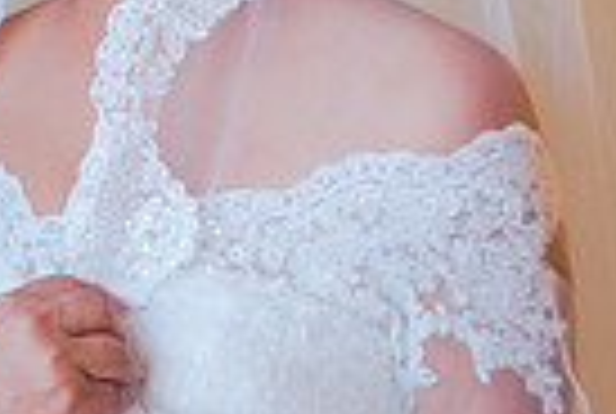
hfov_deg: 13.3
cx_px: -198
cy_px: 178
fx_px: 2538
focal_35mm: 148
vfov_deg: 9.3
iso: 1600
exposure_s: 1/160
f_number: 3.5
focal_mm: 35
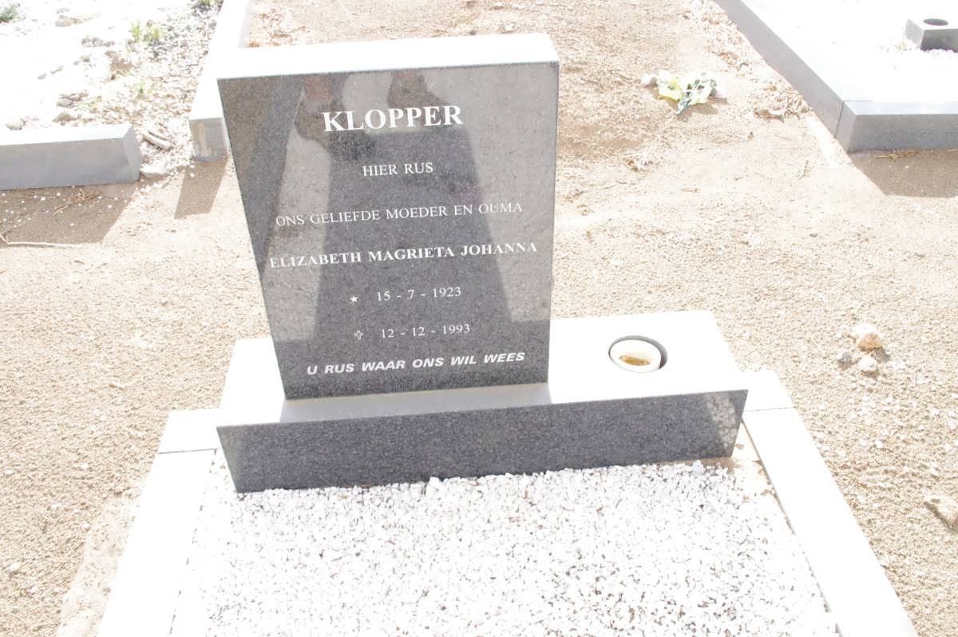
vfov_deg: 43.5
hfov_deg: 62.0
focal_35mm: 30
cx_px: 479
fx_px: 797
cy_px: 318
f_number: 11
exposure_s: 1/125
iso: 800
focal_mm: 20
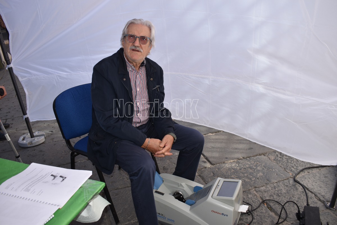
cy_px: 112
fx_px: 295
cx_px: 168
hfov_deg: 59.5
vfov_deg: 41.7
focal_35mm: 32
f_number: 6.3
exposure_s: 1/200
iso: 100
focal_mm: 21
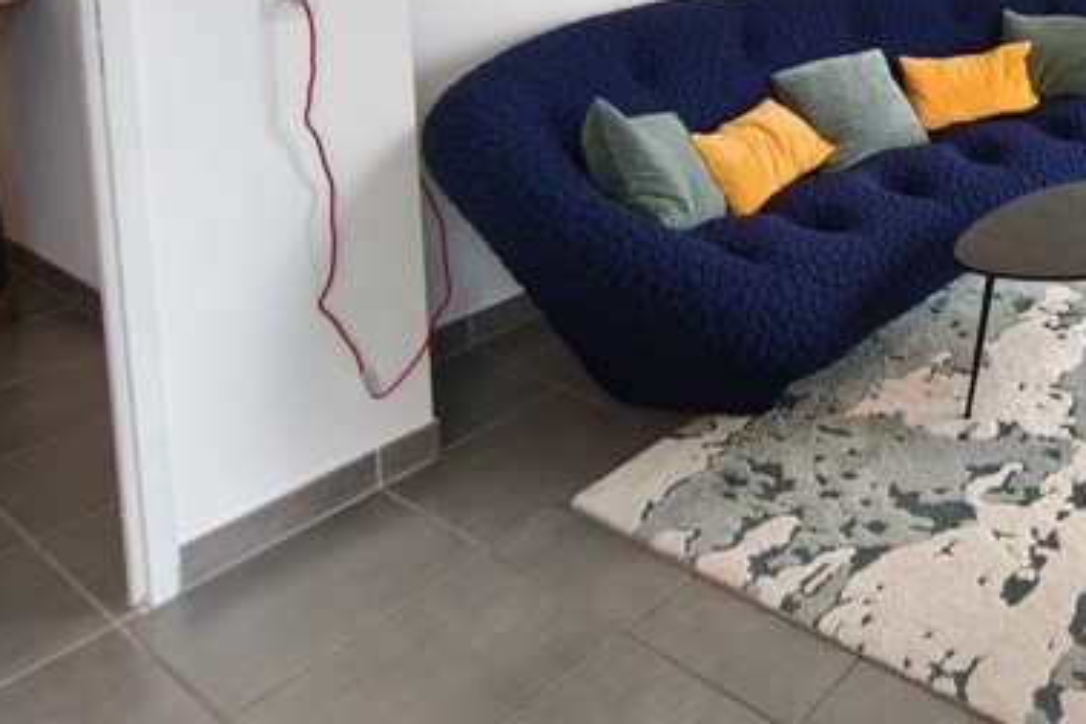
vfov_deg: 34.1
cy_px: -92
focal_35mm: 33
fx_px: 995
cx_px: 1138
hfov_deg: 45.8
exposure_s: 1/33.3
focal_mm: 1.91
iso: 200
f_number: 2.2
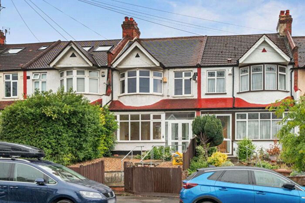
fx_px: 305
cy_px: 102
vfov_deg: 36.8
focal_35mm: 36
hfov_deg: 53.2
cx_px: 152
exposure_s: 1/100
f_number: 8
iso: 400
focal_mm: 24
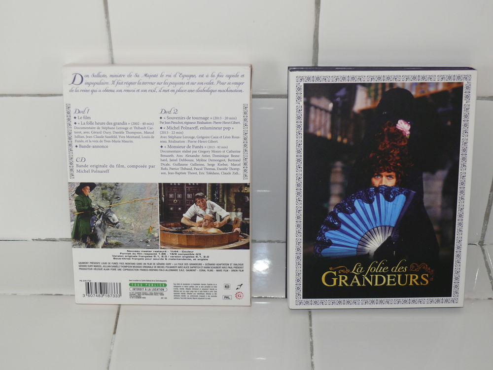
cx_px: 246
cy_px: 185
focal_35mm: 61
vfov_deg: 24.0
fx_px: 869
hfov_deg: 31.7
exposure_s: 1/30
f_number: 3.2
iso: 100
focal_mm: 10.9
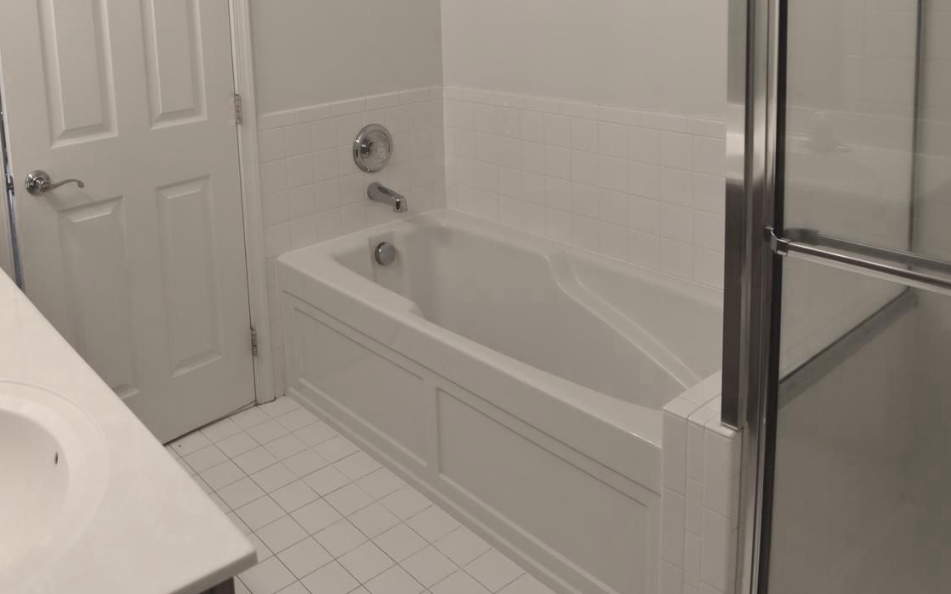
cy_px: 66
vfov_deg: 39.0
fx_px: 777
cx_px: 353
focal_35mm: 30
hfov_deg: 62.0
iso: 400
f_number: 4
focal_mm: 16
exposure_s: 1/60
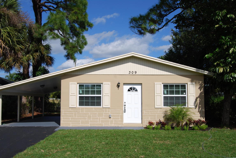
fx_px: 236
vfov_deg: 37.0
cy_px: 79
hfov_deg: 53.1
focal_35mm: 36
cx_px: 118
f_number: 10
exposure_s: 1/400
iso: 100
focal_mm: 24
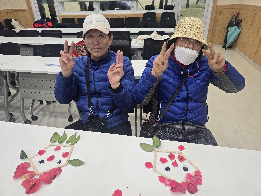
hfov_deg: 73.9
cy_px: 98
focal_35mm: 23
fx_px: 173
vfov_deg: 58.9
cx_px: 130
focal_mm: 6.3
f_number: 1.7
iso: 160
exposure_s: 1/120
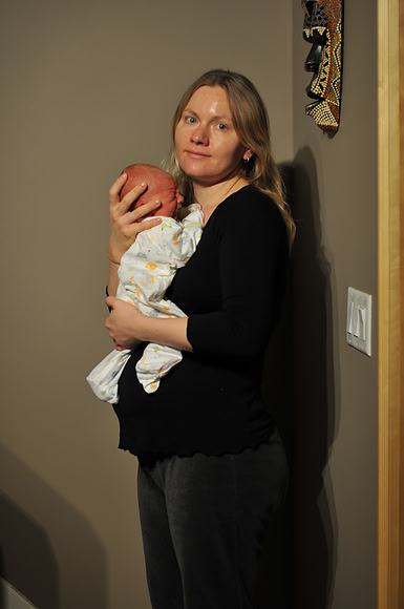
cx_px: 202
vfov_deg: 27.0
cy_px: 304
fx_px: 1266
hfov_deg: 18.1
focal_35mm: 75
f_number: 2
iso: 360
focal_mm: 50
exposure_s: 1/125
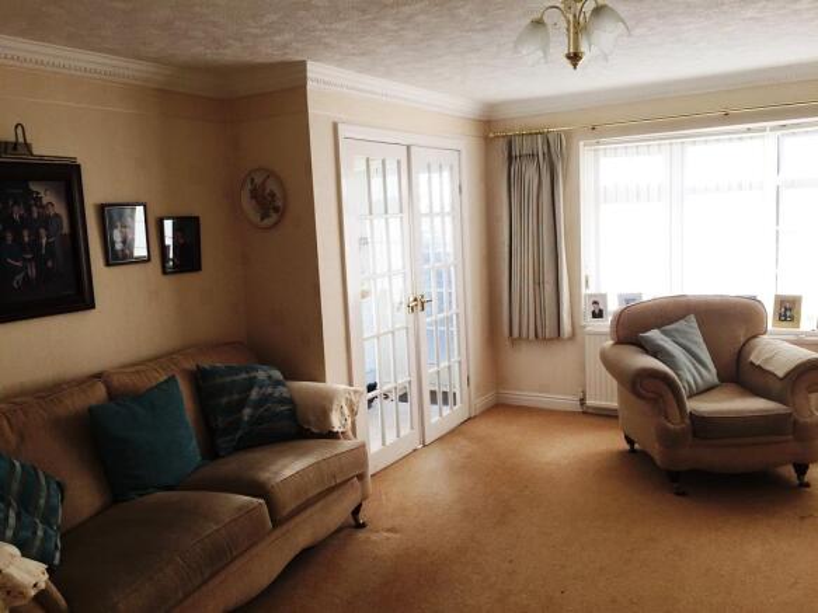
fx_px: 685
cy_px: 306
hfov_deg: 61.7
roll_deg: +1.7
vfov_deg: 48.2
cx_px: 409
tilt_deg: -7.0
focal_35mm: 29
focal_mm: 4.15
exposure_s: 1/194
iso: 32
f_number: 2.2
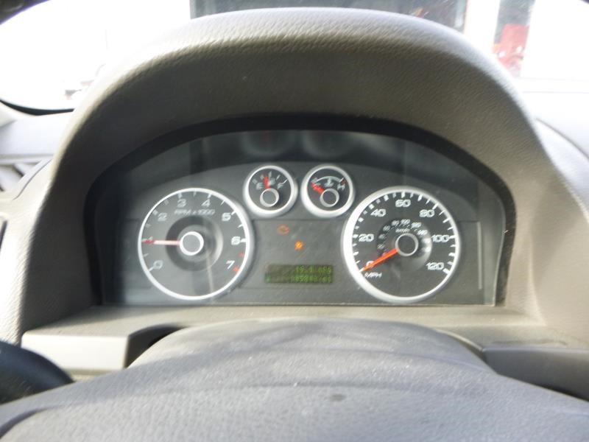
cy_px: 221
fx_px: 425
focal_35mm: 25
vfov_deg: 54.9
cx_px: 294
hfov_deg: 69.4
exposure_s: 1/60
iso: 250
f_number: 3.9
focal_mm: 4.5
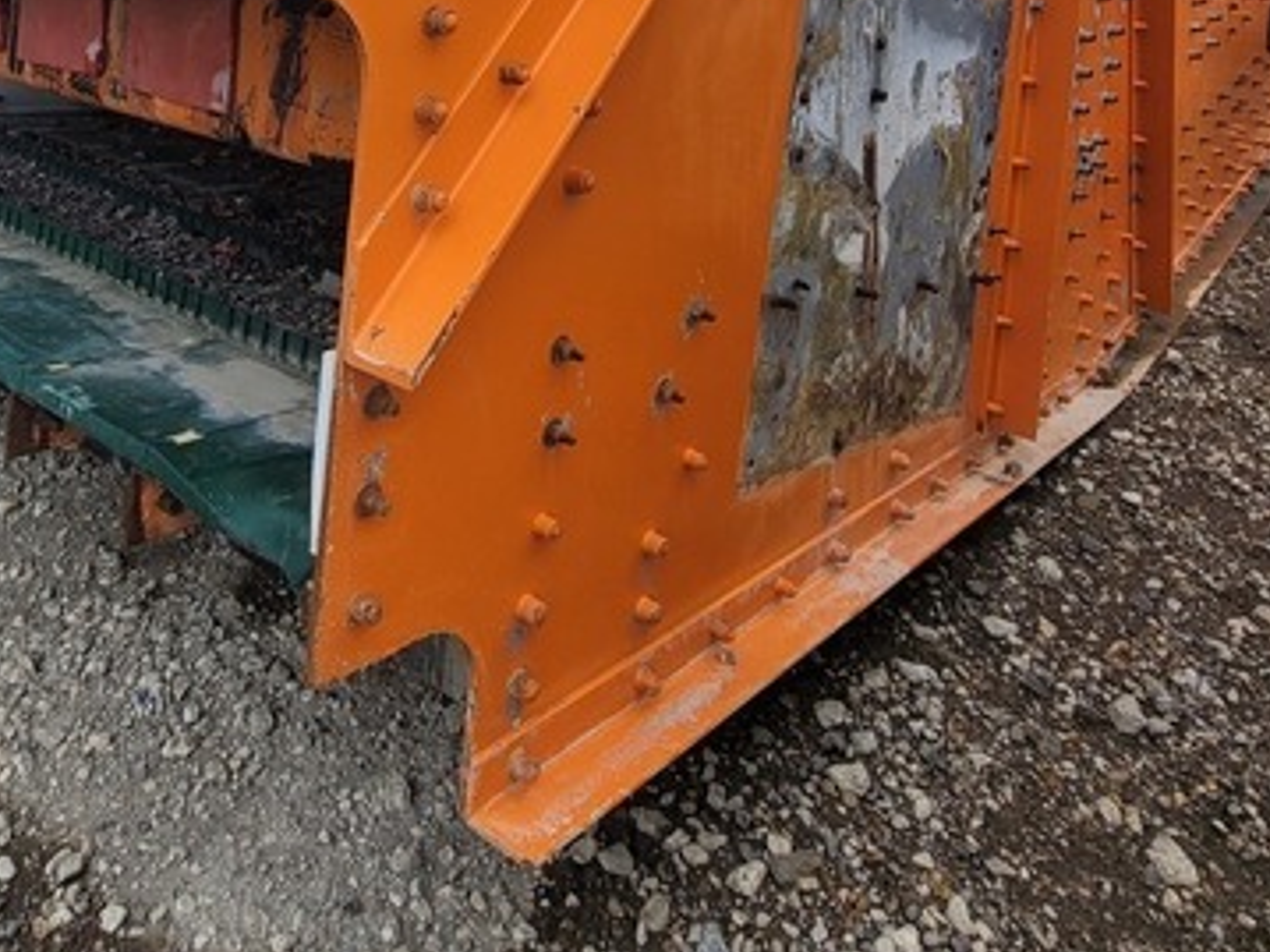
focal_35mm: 29
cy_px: -14
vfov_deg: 41.5
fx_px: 1064
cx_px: 471
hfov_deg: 60.8
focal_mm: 2.2
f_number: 2.2
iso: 64
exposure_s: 1/927
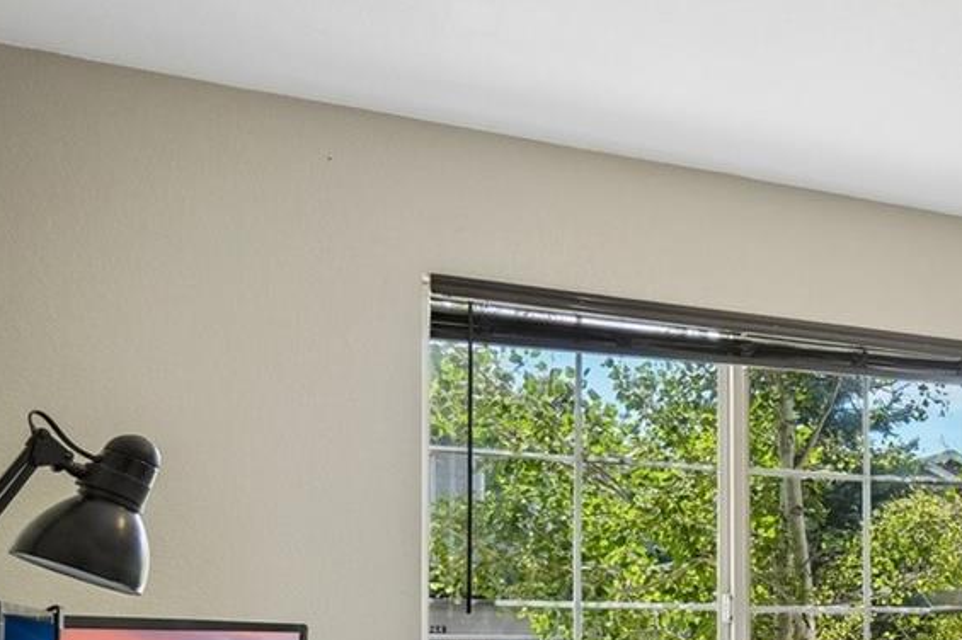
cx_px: 1231
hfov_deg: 30.9
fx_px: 1362
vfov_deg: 24.7
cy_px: 701
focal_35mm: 51
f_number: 8
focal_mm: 12
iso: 400
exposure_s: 1/100
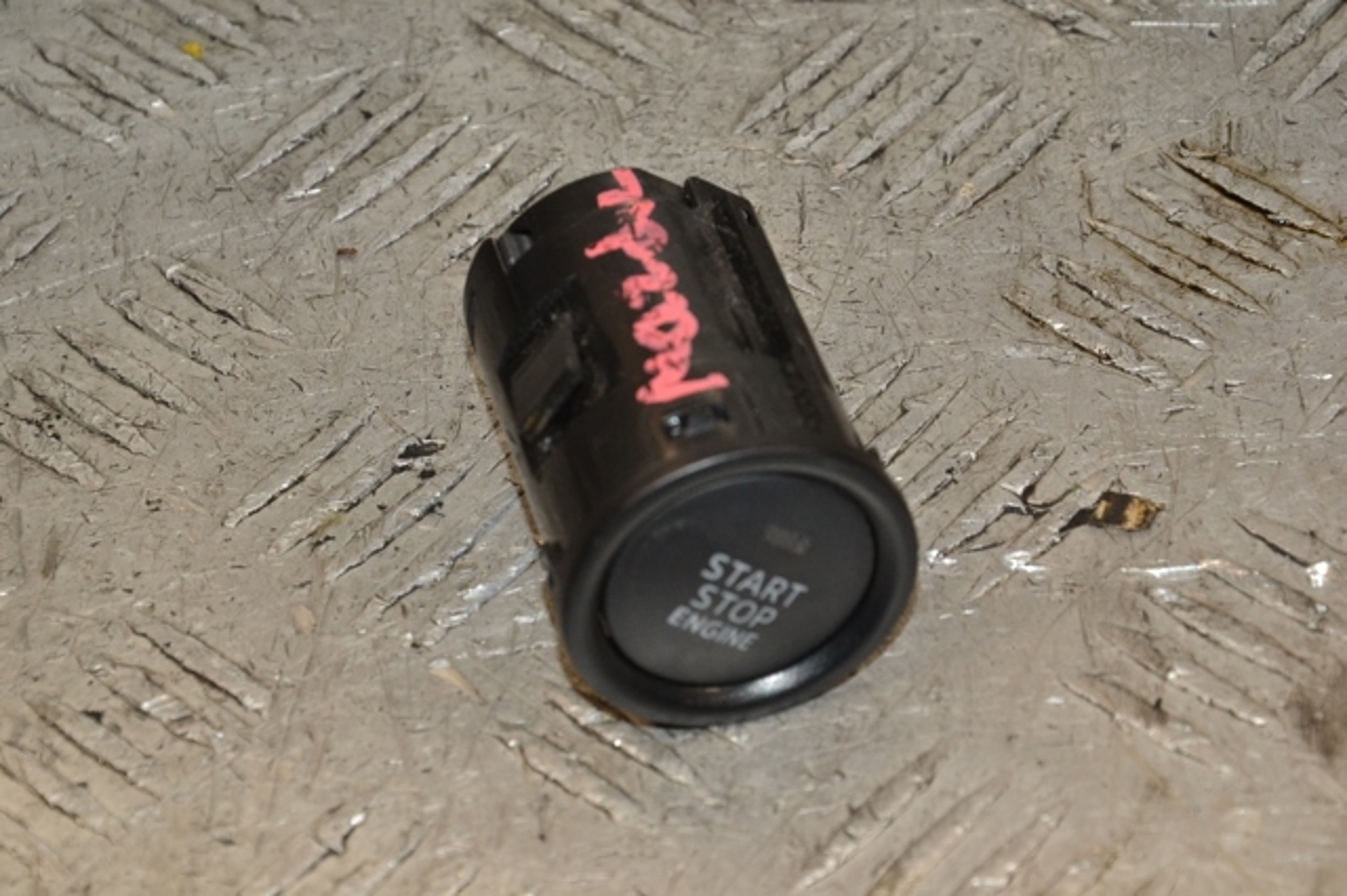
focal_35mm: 138
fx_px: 5161
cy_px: 448
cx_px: 674
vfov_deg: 9.9
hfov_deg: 14.9
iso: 800
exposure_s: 1/200
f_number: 9
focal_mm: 92
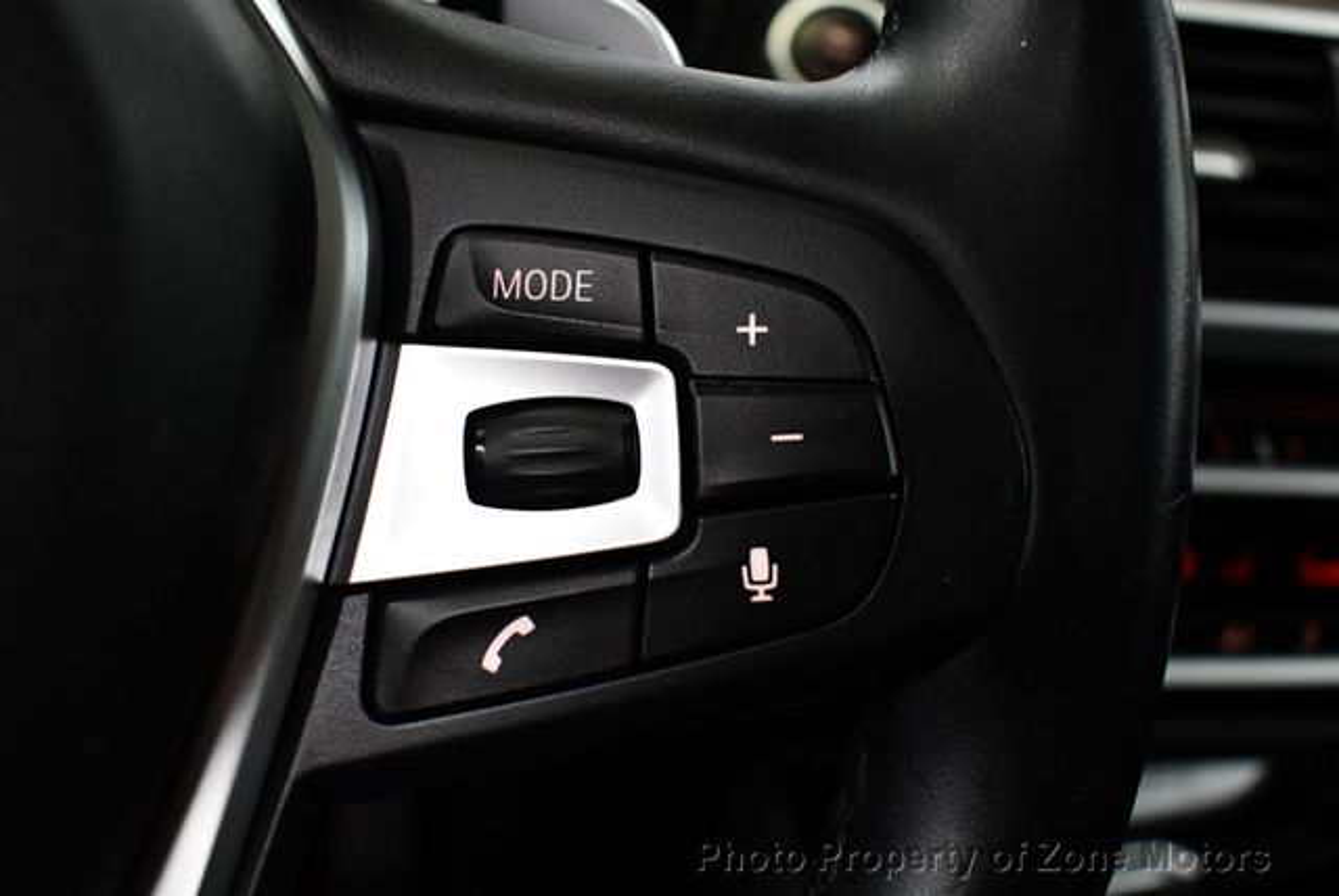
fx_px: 1340
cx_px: 670
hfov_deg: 53.1
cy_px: 448
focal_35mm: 36
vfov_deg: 36.9
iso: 2000
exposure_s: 1/125
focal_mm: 18
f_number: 3.5
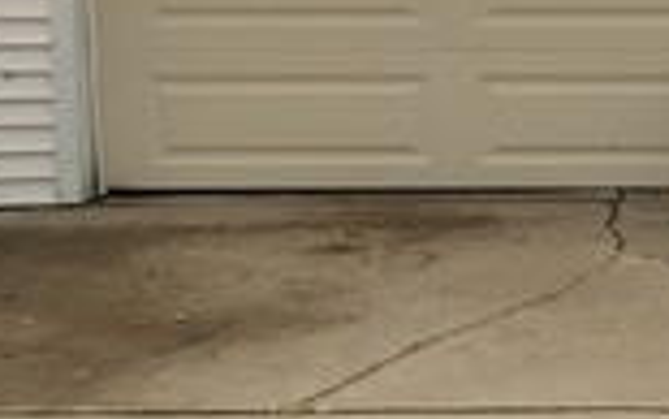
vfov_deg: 10.3
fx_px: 2316
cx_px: 798
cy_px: 151
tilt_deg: -10.3
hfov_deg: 15.8
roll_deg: +0.1
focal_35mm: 127
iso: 40
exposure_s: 1/60
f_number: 2.2
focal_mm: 4.15
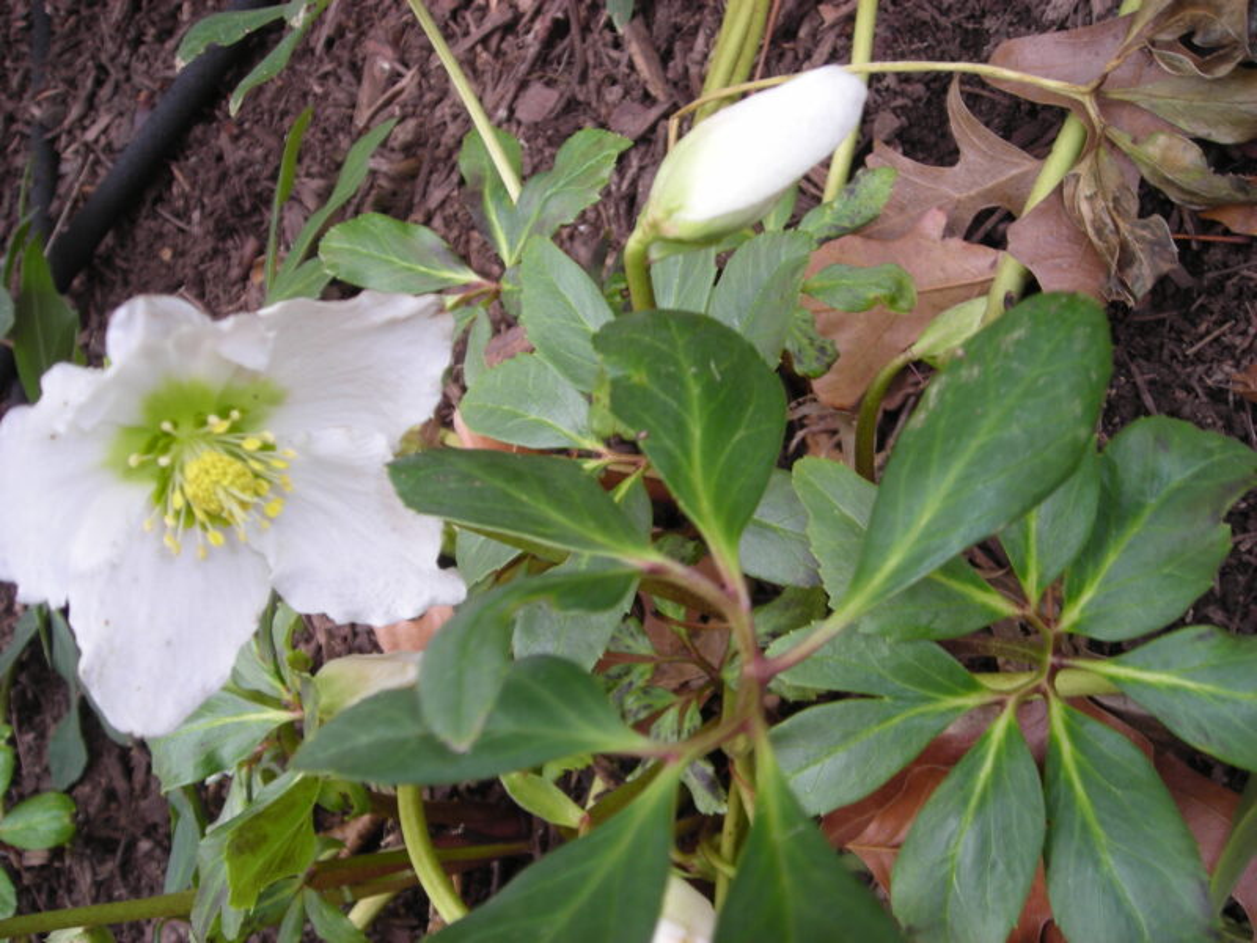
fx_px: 1380
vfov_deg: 37.7
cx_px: 628
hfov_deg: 49.0
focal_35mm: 38
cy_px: 472
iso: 50
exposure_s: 1/30
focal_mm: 6.3
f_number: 3.2
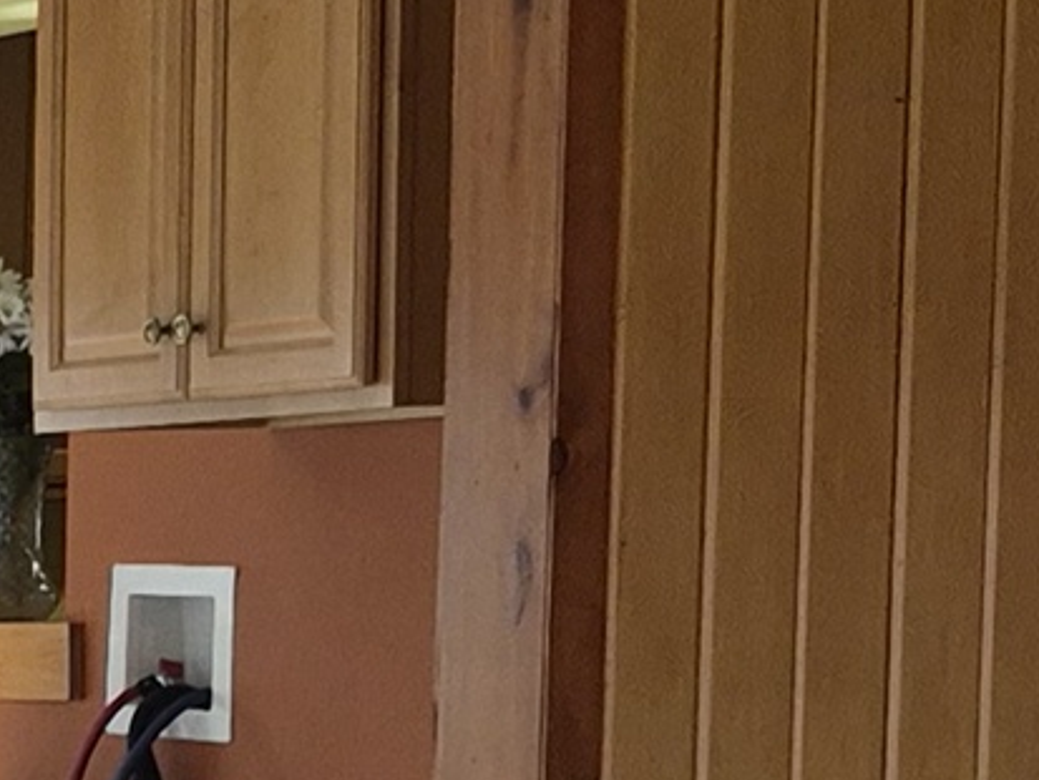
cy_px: 1074
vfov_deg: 8.7
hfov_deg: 10.5
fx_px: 5014
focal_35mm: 167
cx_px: -1281
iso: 100
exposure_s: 1/180
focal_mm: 5.4
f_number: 1.8
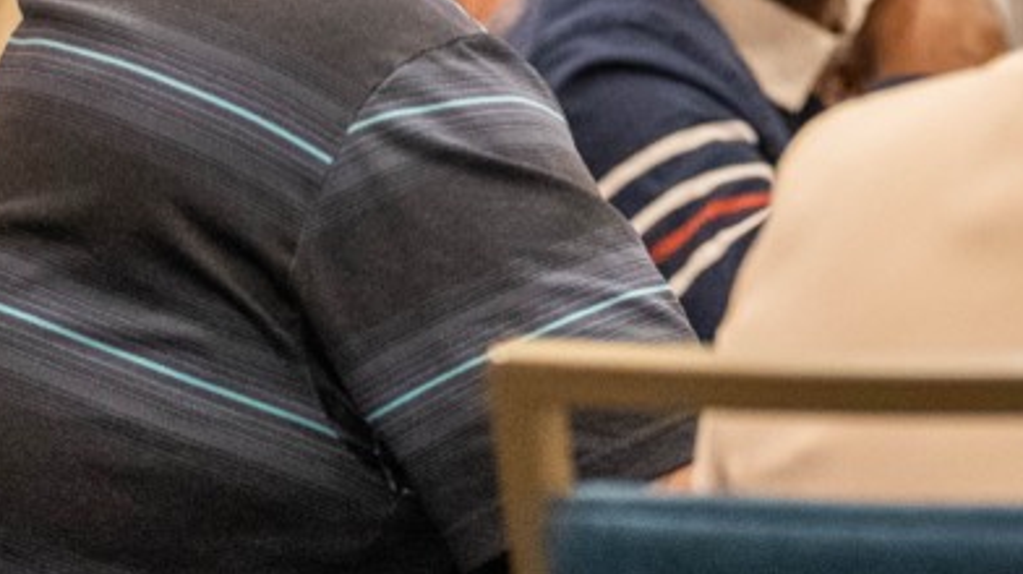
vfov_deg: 4.6
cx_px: 1015
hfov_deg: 8.1
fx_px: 7184
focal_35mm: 265
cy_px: -137
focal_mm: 110
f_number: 2.8
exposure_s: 1/200
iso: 10000
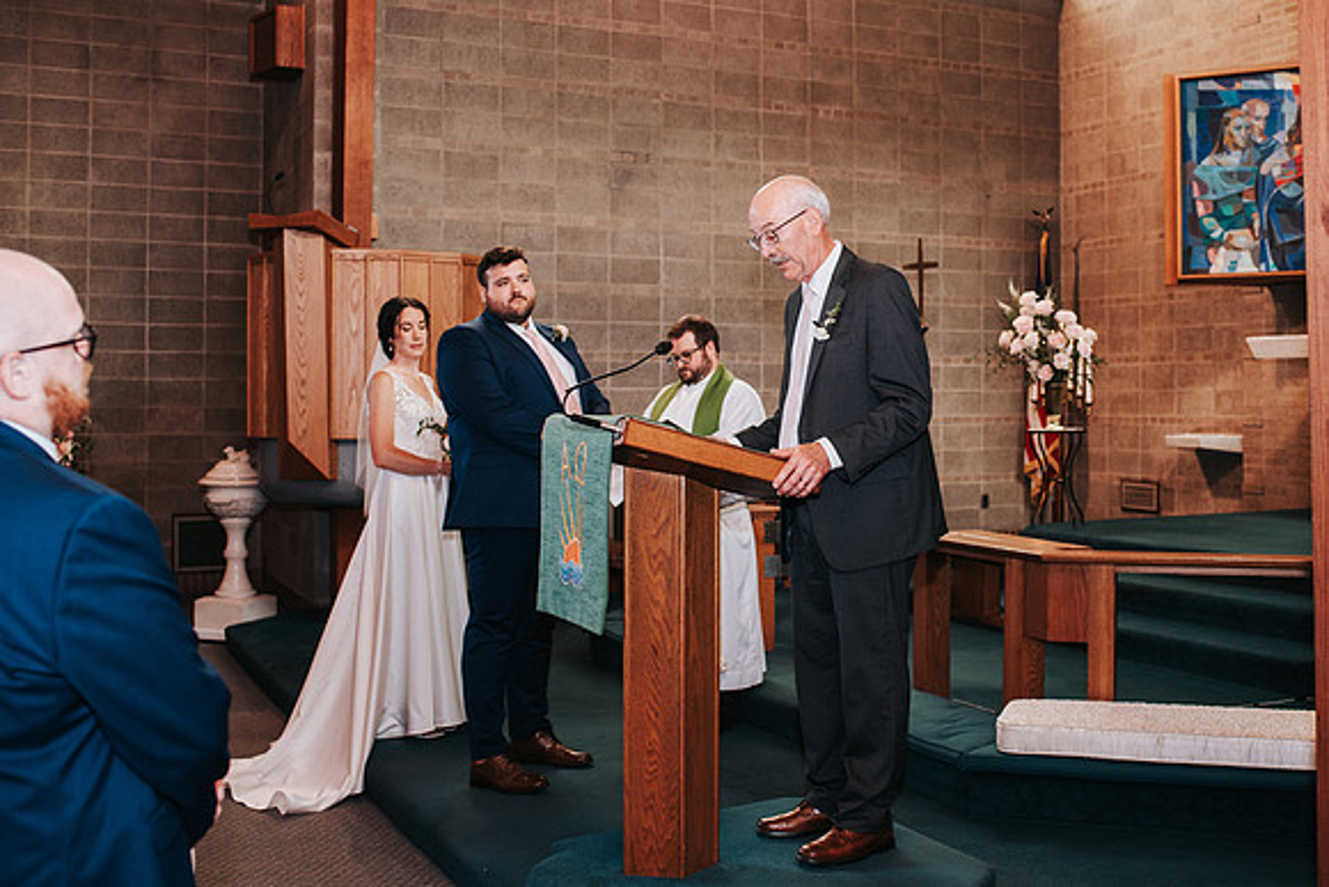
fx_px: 1549
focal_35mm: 42
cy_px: 371
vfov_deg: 31.9
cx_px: 788
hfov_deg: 46.2
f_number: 3.2
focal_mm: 35
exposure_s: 1/125
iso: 1000
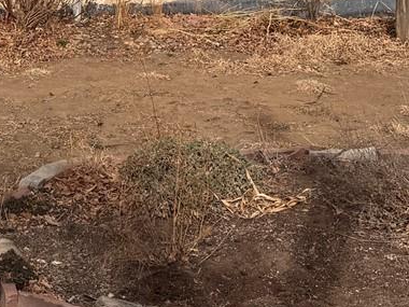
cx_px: 194
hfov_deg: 19.4
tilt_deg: +0.4
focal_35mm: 101
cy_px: -205
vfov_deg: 13.5
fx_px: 1193
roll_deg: +1.5
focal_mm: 6.76
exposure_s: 1/7092
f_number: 1.78
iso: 80
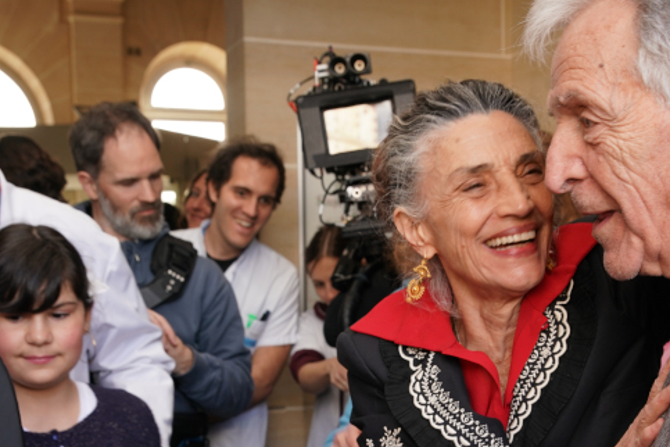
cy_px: 364
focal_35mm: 58
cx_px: 391
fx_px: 1079
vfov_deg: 23.0
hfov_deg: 34.4
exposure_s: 1/80
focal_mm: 35
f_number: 6.3
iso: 400
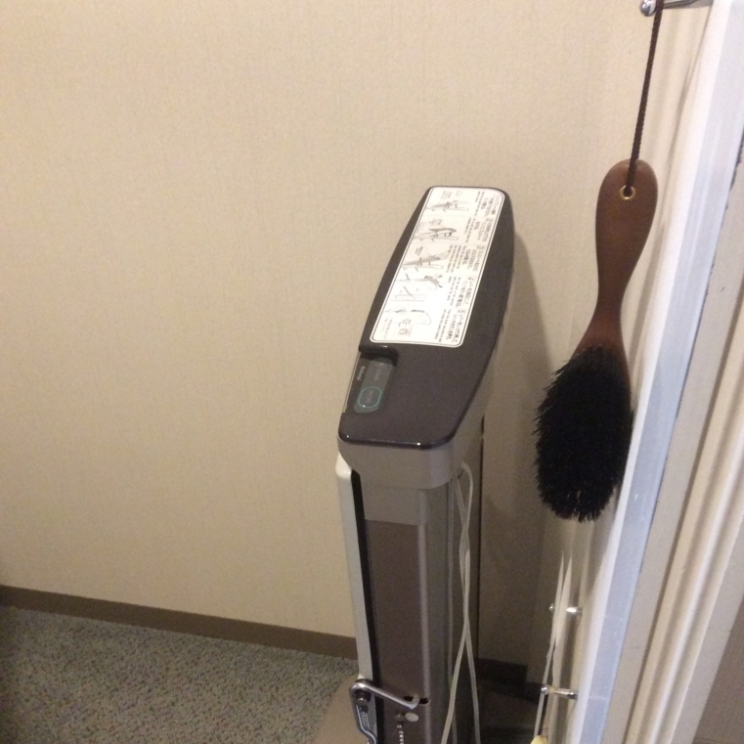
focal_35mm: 38
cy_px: 461
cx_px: 373
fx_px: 924
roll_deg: +0.9
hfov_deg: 43.9
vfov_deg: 43.5
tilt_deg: -42.8
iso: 250
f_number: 2.4
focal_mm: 3.3
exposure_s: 1/20
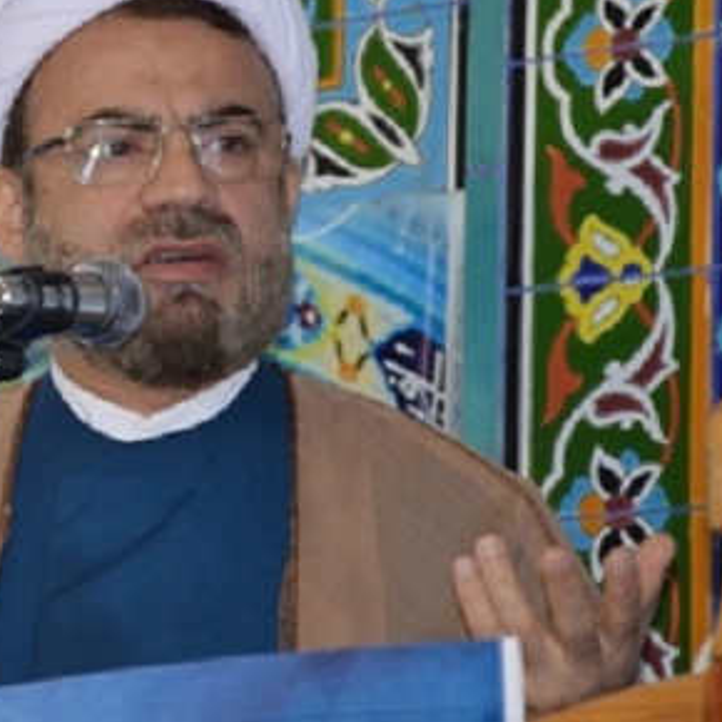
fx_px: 6961
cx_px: 92
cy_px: 264
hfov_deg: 5.9
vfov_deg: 5.9
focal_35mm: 295
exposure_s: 1/60
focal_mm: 112
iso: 560
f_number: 5.6
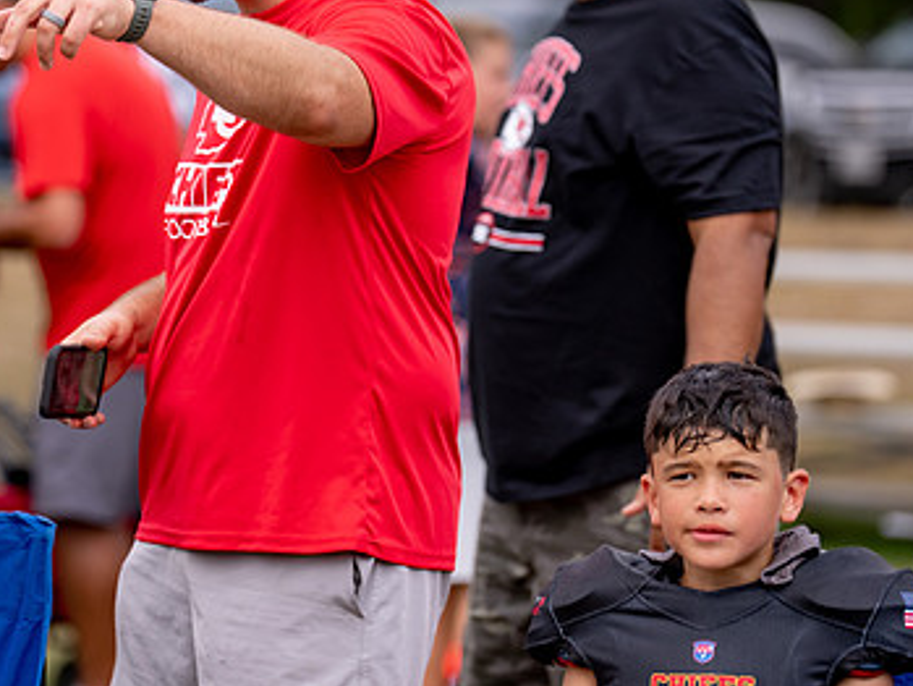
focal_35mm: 263
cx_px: 264
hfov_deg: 7.5
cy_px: 152
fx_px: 6939
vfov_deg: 5.7
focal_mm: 151
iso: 100
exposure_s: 1/1600
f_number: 2.8
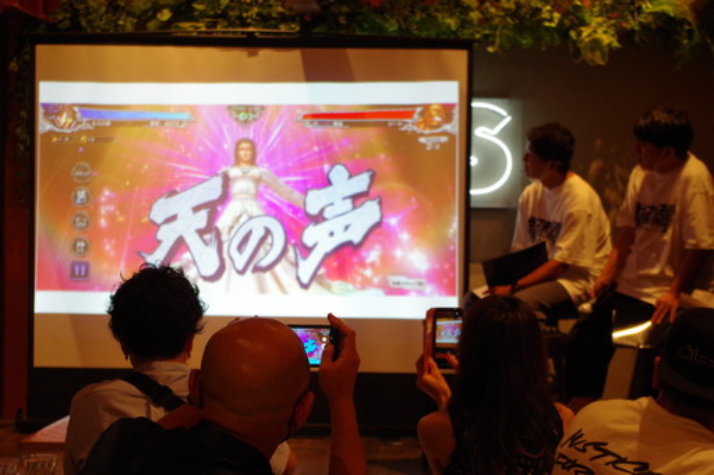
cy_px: 238
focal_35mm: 82
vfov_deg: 16.6
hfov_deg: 24.8
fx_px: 1626
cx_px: 357
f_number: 5.6
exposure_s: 1/100
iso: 800
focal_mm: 55
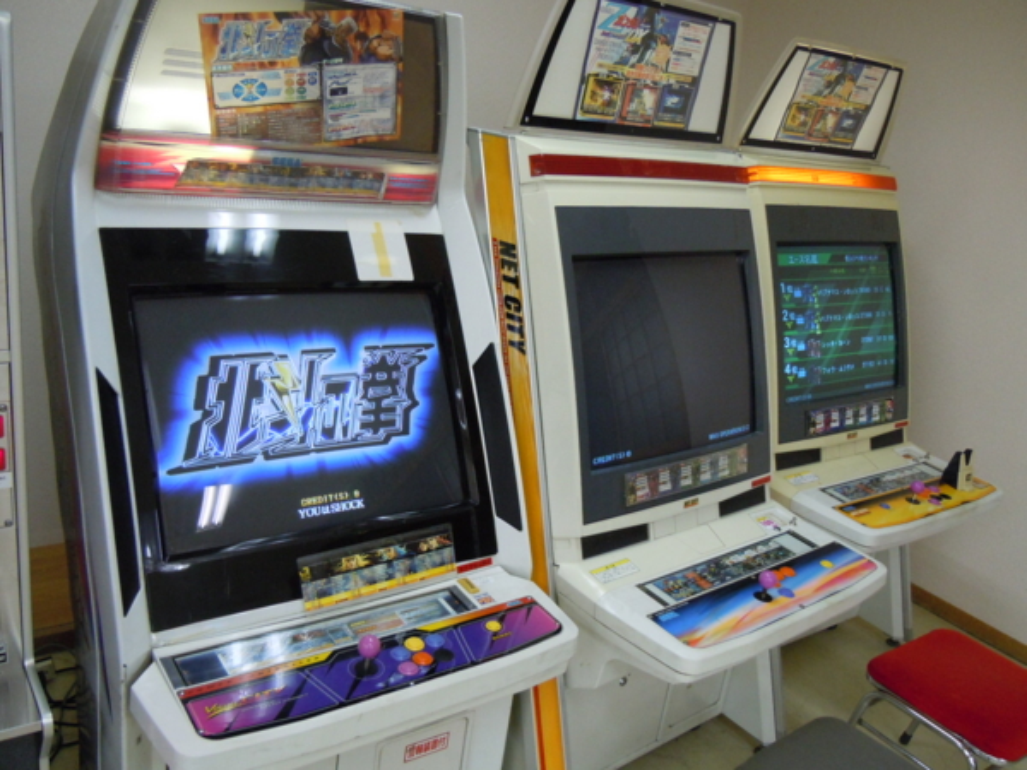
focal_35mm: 30
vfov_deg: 46.8
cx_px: 514
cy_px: 385
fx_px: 890
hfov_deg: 60.0
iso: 400
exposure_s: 1/50
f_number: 3.5
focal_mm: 5.4
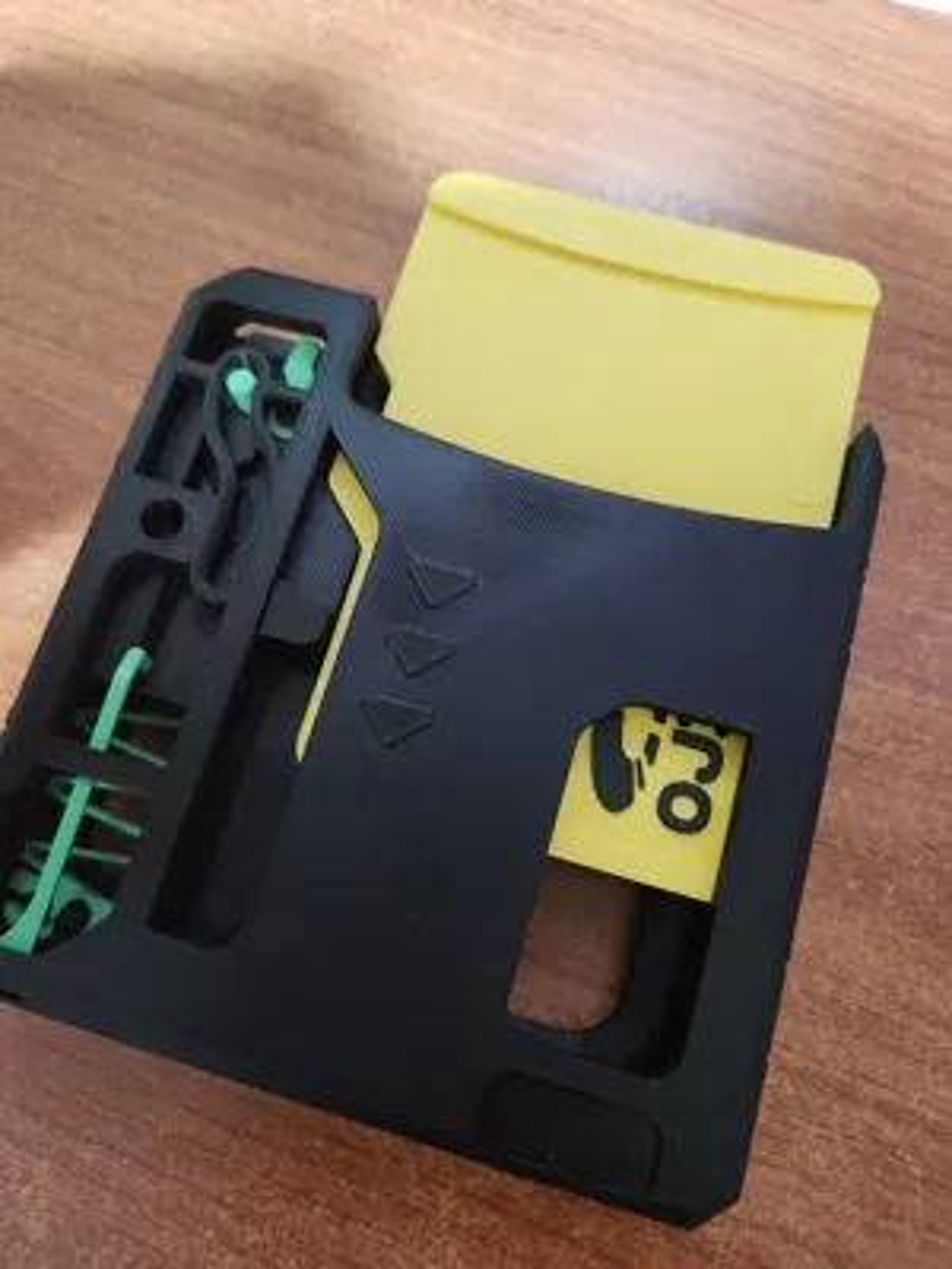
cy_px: 634
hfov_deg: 58.9
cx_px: 476
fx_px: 843
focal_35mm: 23
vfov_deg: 73.9
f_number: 1.8
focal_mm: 5.4
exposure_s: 1/25
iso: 640
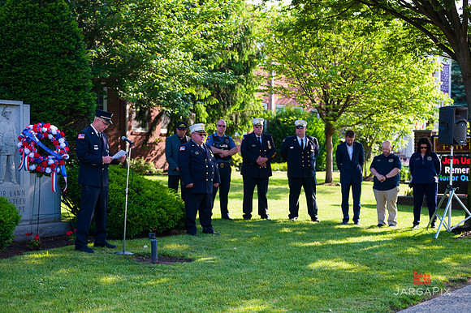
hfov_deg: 28.9
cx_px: 236
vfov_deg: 19.4
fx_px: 915
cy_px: 156
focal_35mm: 70
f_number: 3.2
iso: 200
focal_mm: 70
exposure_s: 1/640
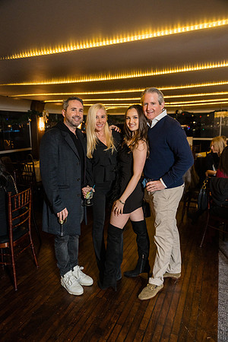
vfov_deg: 63.8
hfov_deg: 45.1
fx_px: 275
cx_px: 114
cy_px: 171
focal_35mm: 29
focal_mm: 28.9
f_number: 2.8
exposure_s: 1/250
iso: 3200
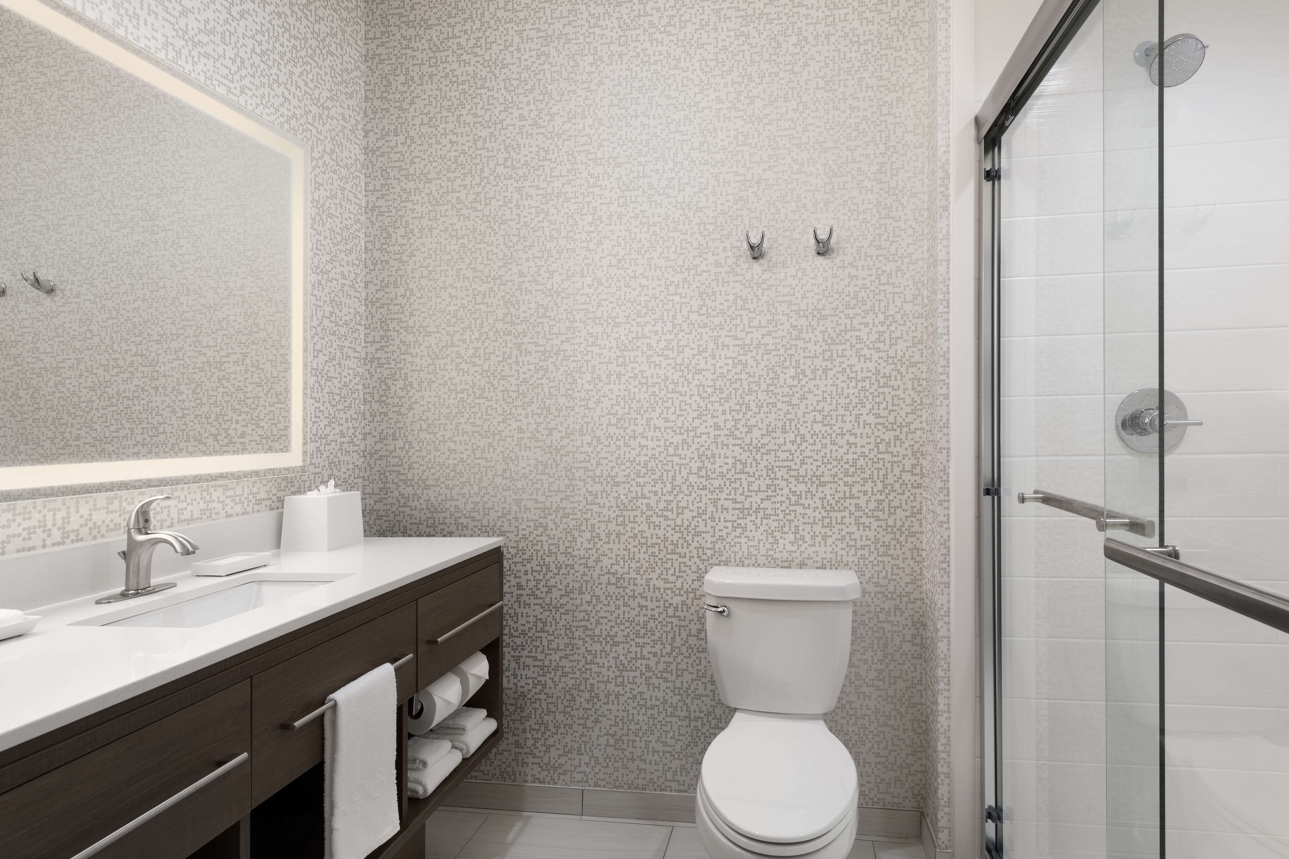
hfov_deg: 90.0
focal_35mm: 18
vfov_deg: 67.4
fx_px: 644
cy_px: 430
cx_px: 644
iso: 50
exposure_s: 1
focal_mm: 18
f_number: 11
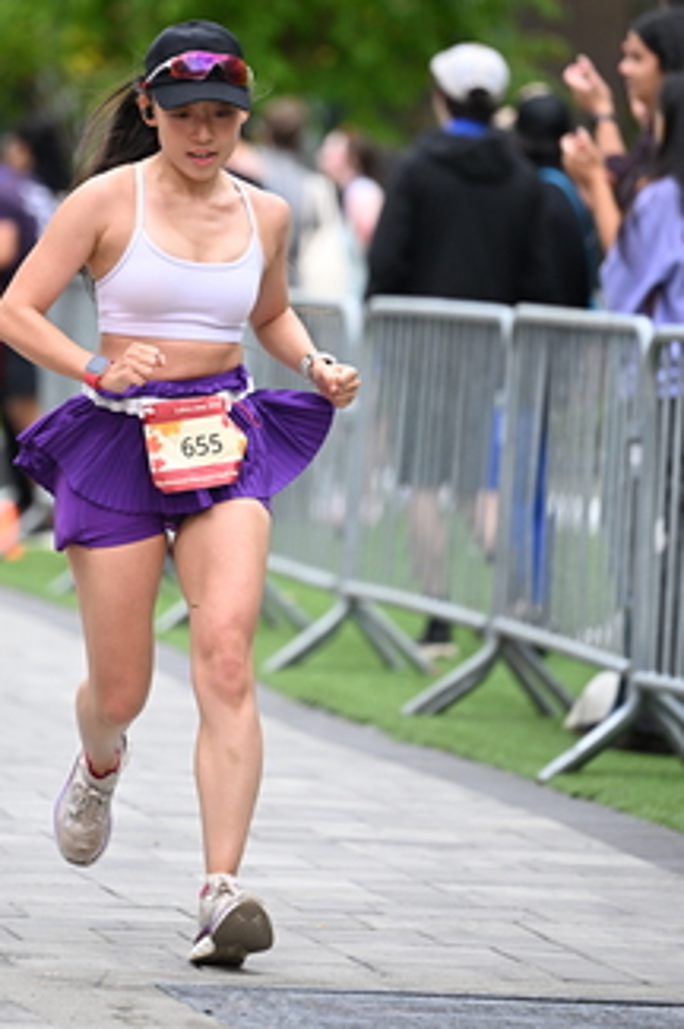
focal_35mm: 305
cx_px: 150
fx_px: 8710
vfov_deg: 6.8
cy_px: 393
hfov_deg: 4.5
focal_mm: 180
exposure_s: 1/2000
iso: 800
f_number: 2.8
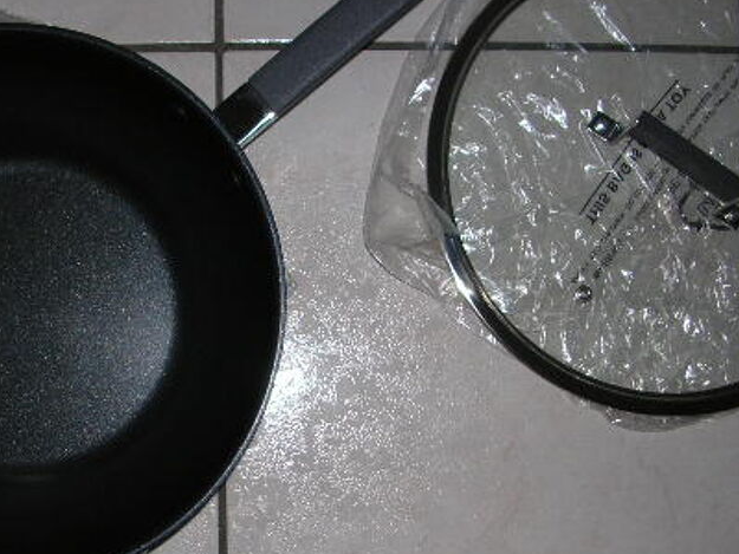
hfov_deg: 34.2
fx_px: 1196
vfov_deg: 26.1
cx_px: 281
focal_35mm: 56
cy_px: 314
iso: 50
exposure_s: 1/60.1
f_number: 2.8
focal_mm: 5.8
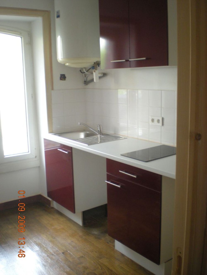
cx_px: 104
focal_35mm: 38
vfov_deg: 49.0
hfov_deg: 37.7
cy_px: 138
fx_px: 303
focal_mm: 6.3
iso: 200
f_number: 3.1
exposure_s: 1/50.7
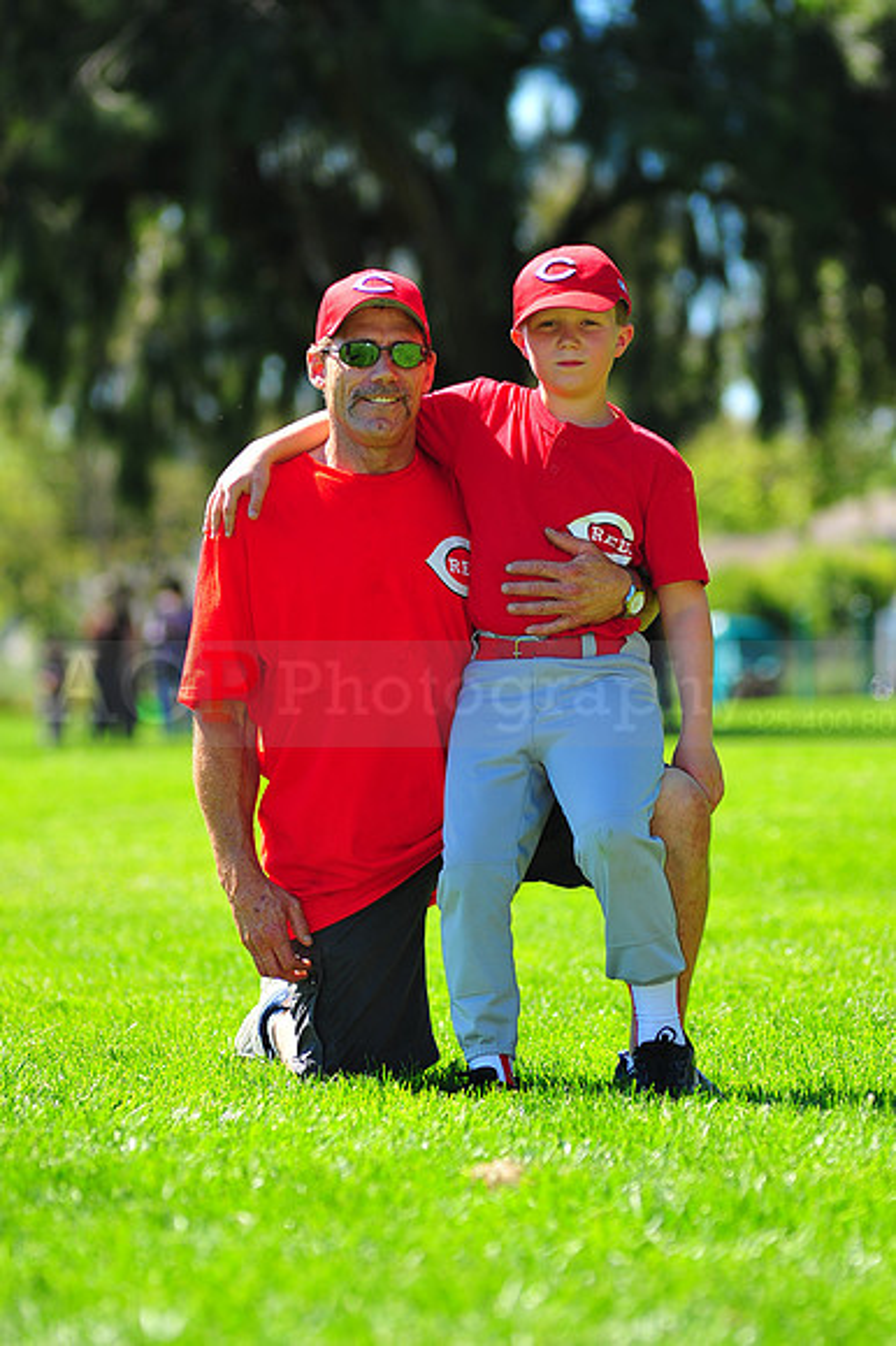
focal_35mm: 180
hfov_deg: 7.6
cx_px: 448
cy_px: 673
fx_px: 6728
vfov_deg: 11.4
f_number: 4.5
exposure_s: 1/500
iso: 200
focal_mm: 180
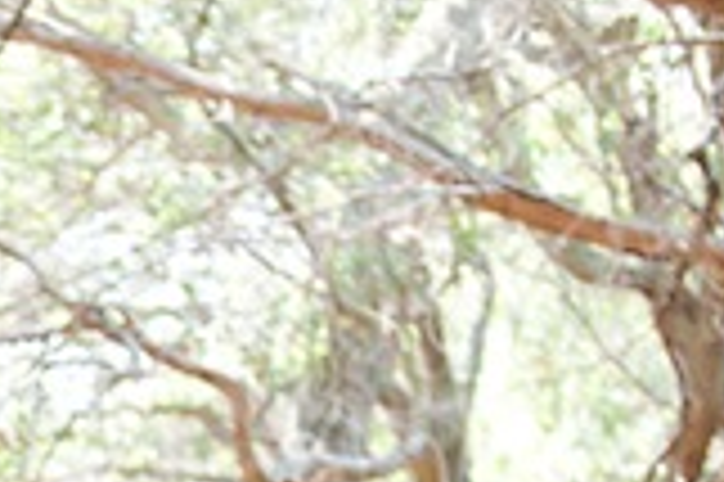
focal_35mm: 196
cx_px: -459
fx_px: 3938
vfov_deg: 6.6
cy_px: 1234
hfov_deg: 10.1
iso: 320
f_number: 2.8
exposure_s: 1/250
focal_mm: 35
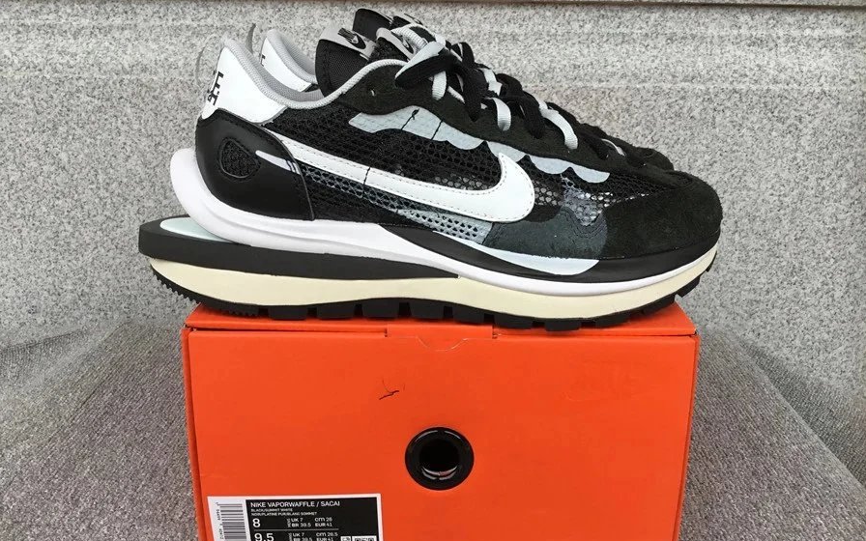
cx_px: 432
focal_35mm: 33
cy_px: 278
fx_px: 779
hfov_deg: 58.1
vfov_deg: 38.3
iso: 25
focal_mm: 3.3
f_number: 2.4
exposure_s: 1/162
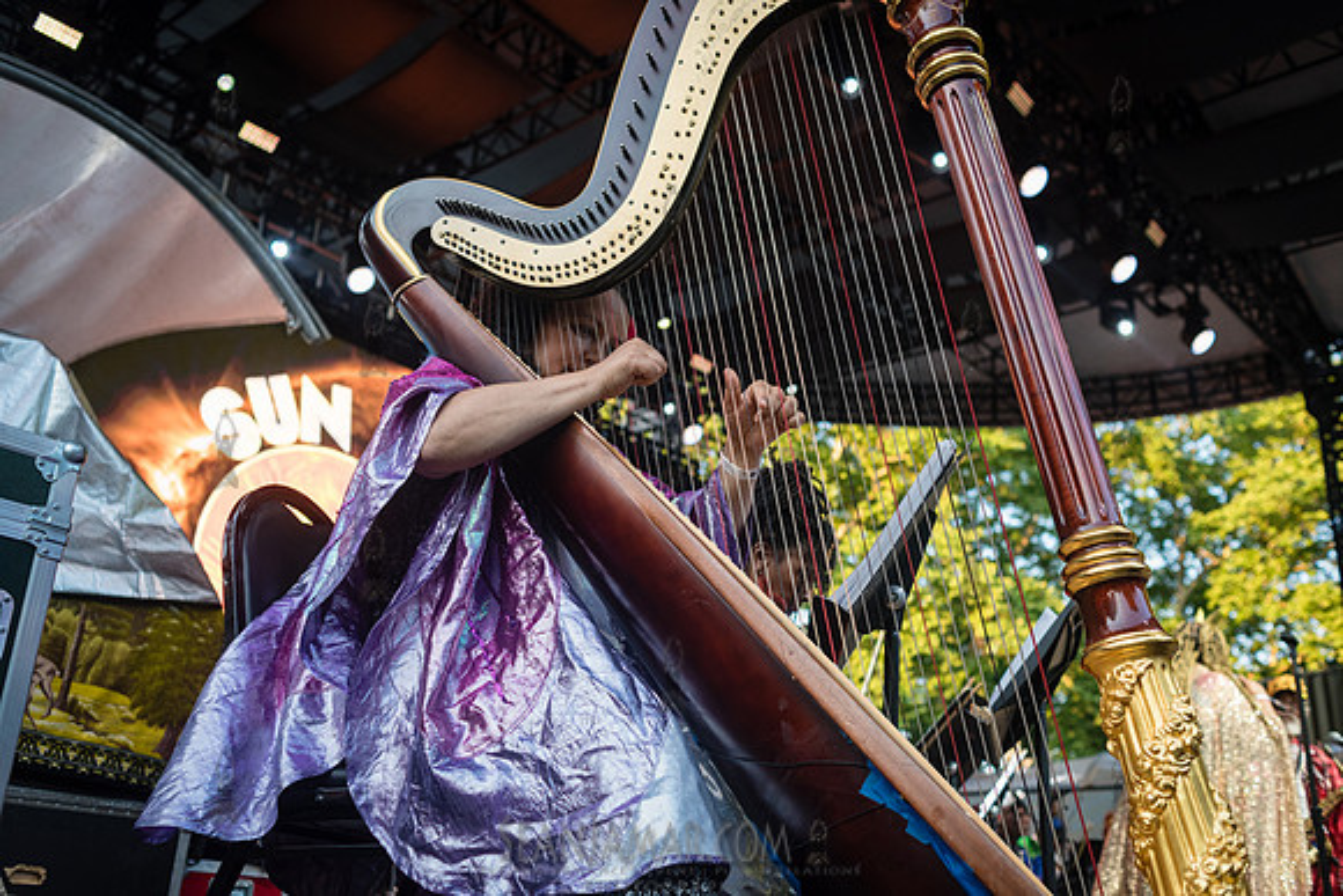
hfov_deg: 54.4
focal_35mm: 35
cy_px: 448
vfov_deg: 37.9
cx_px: 672
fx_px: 1306
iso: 1000
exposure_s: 1/640
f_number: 3.5
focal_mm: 35
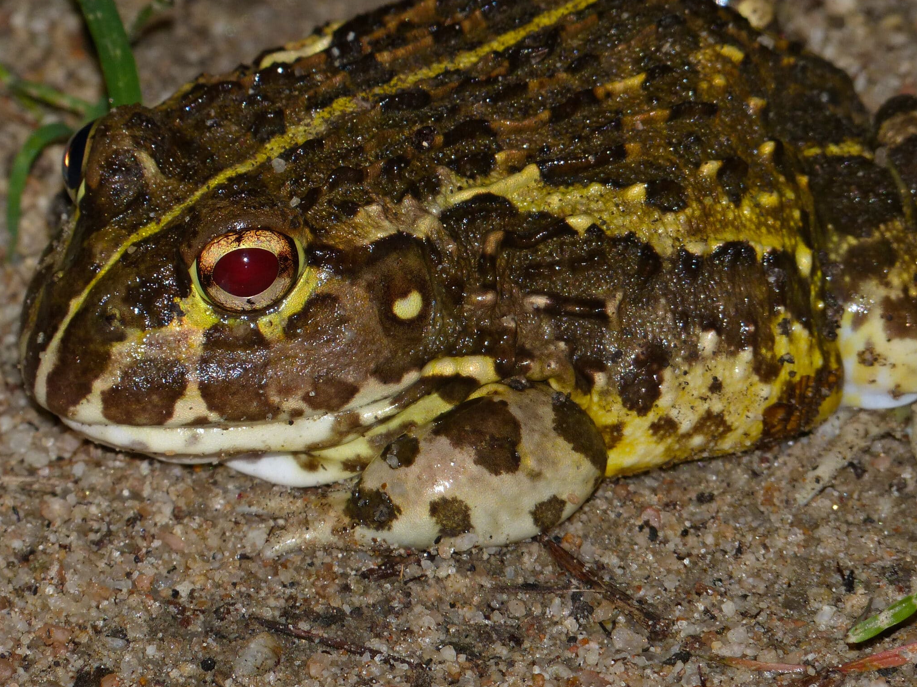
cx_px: 503
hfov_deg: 2.6
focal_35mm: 756
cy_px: 268
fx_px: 20027
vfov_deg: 2.0
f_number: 5.6
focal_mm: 108
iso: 100
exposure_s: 1/1300
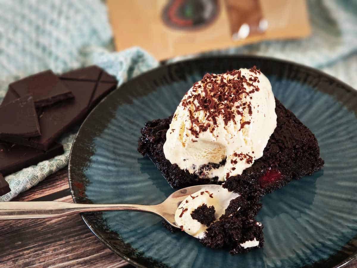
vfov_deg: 19.6
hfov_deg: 26.0
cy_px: 134
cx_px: 178
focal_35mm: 75
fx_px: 773
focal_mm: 7.06
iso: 160
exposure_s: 1/60
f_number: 2
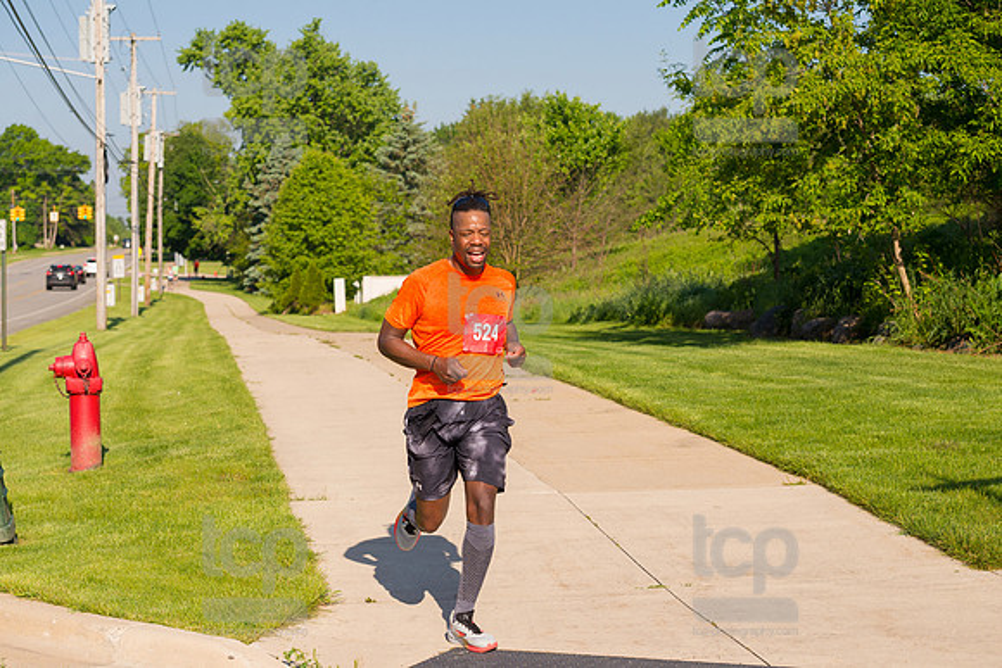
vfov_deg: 17.5
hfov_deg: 26.0
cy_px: 334
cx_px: 501
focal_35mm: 78
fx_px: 2171
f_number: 5.6
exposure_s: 1/2000
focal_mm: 78
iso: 400
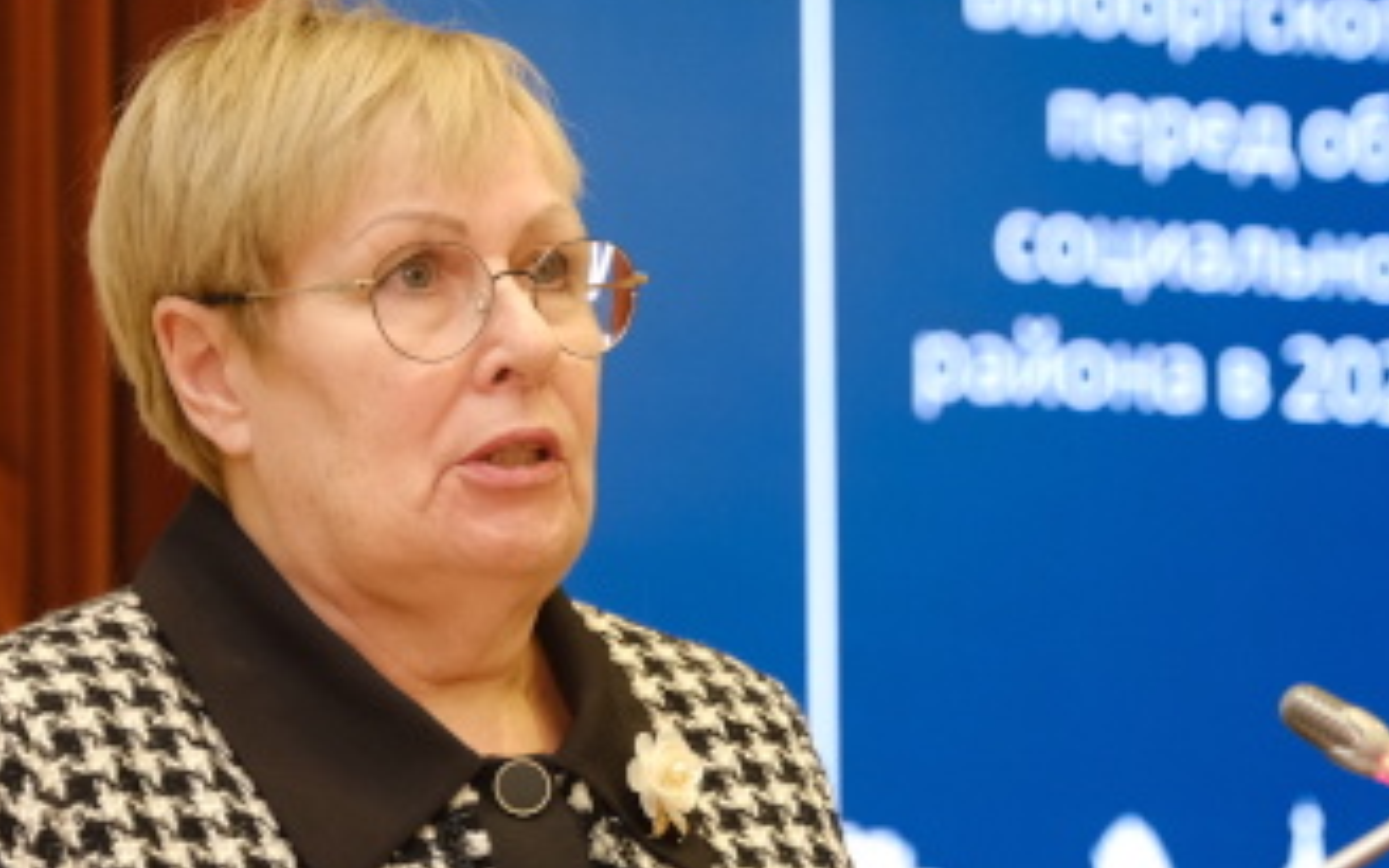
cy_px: 411
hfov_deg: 14.9
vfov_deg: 9.4
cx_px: 961
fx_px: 5300
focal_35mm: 140
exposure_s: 1/200
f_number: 2.8
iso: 2000
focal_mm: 50
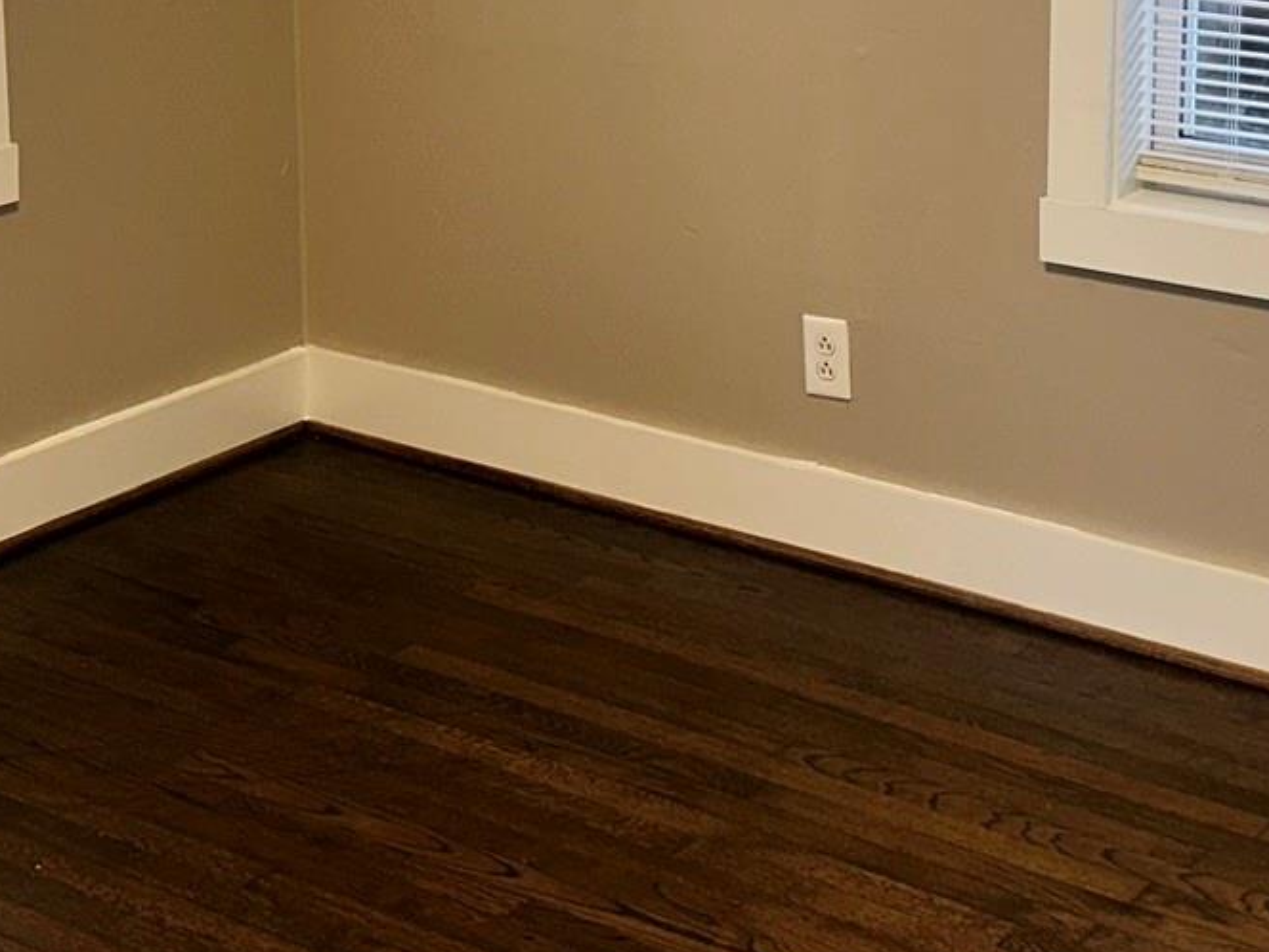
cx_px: 554
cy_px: -4
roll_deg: +0.0
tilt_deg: -11.9
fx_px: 2713
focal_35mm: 74
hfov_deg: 26.3
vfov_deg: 19.3
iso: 50
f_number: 1.78
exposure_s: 1/22
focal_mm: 6.86
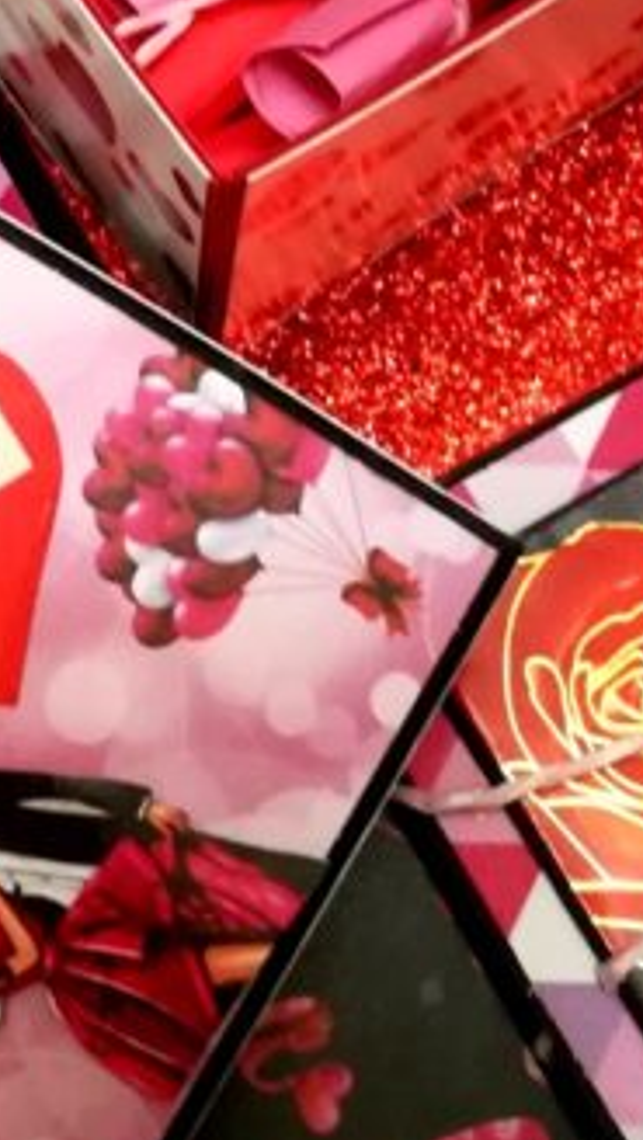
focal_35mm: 69
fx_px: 2087
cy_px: 191
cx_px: 181
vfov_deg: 29.7
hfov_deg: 17.4
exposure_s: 1/25
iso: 320
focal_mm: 3.83
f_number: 2.2
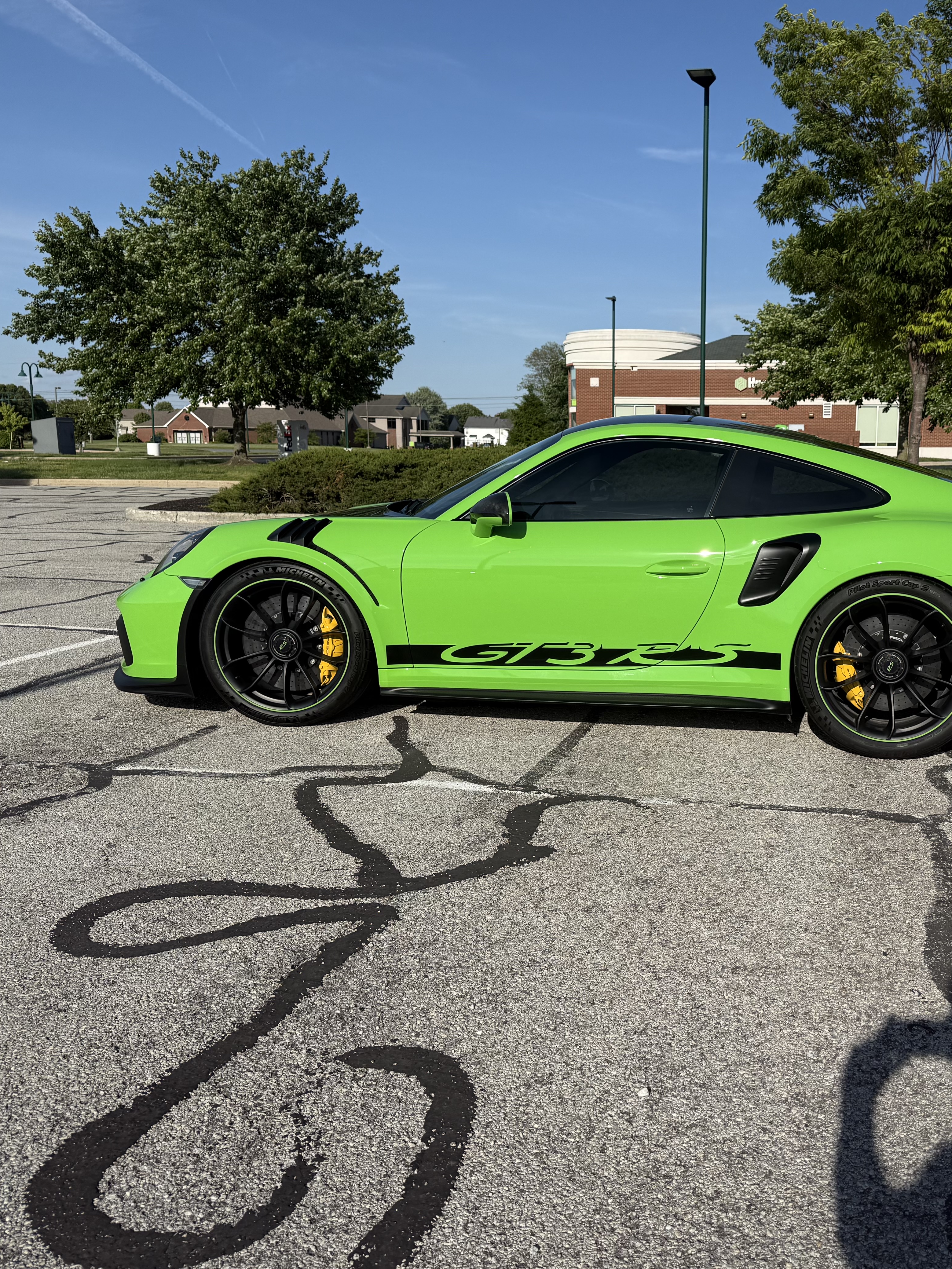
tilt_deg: -8.7
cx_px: 679
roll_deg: -0.7
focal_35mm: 33
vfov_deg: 55.3
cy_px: 638
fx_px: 1210
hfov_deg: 42.0
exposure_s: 1/7353
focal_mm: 6.76
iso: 80
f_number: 1.78
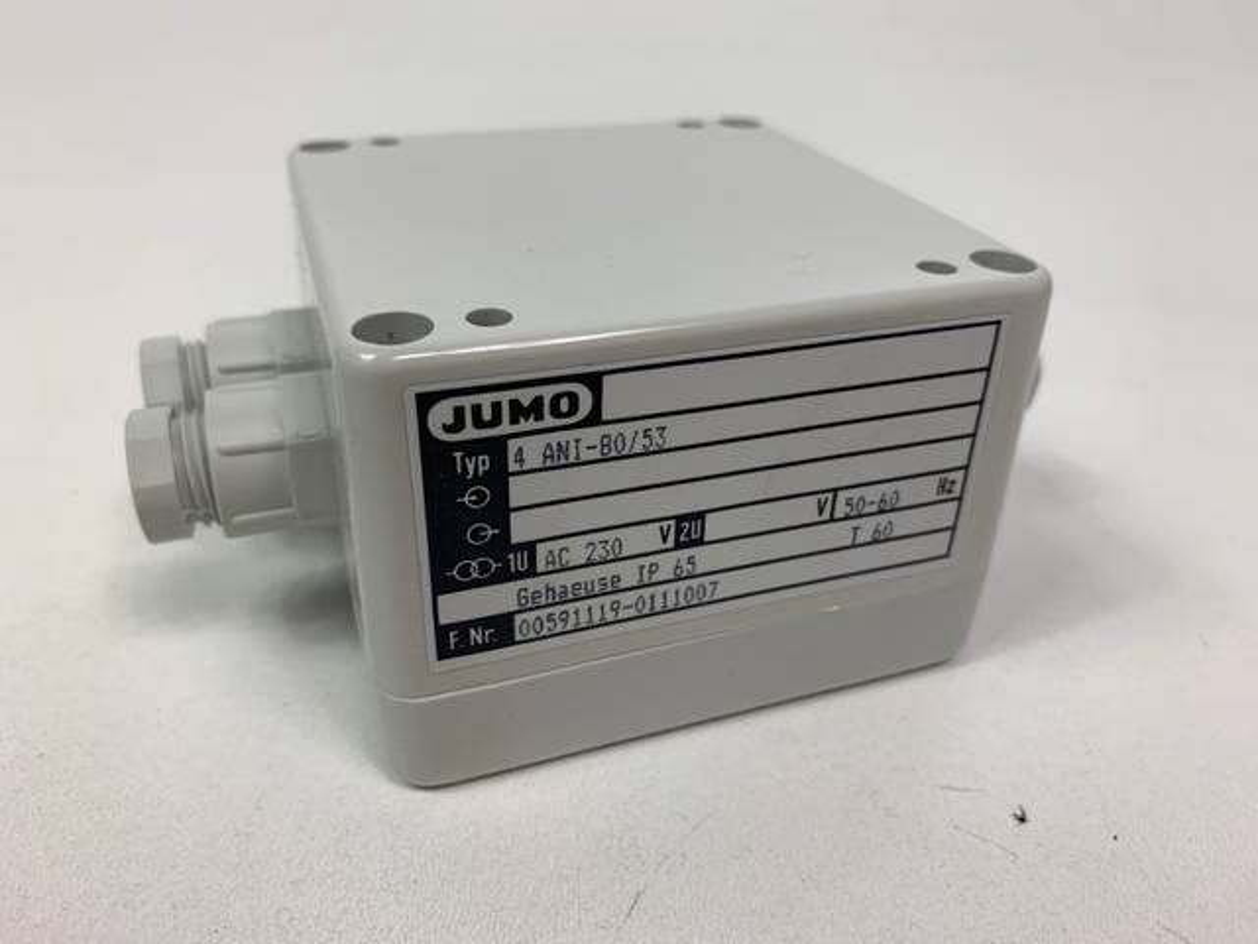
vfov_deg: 53.1
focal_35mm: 26
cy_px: 472
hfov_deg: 67.3
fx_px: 945
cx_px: 629
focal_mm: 4.25
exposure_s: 1/100
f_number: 1.8
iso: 32
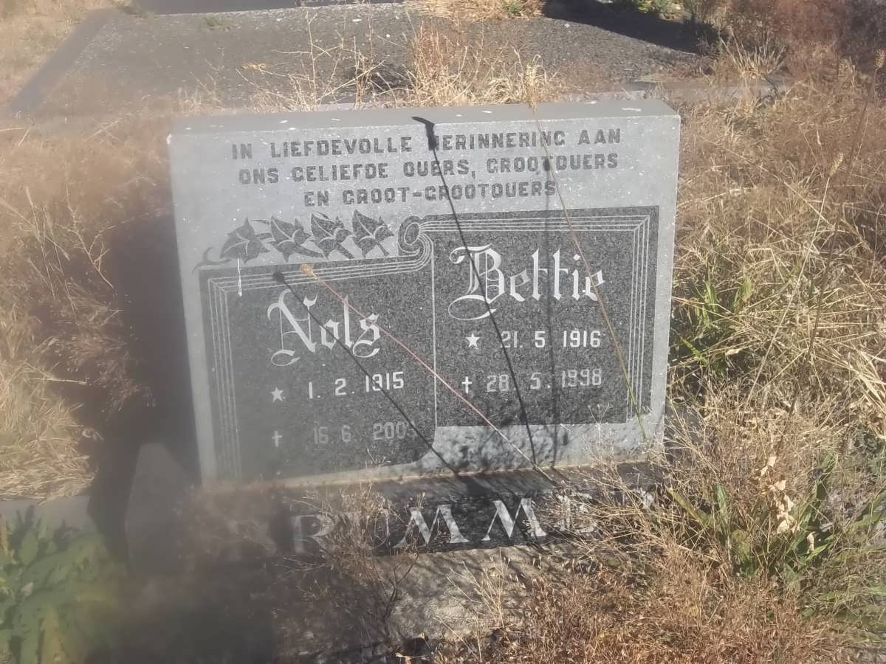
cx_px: 443
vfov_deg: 29.1
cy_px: 332
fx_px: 1280
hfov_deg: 38.2
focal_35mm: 50
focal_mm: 8.8
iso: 80
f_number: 7
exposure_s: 1/200
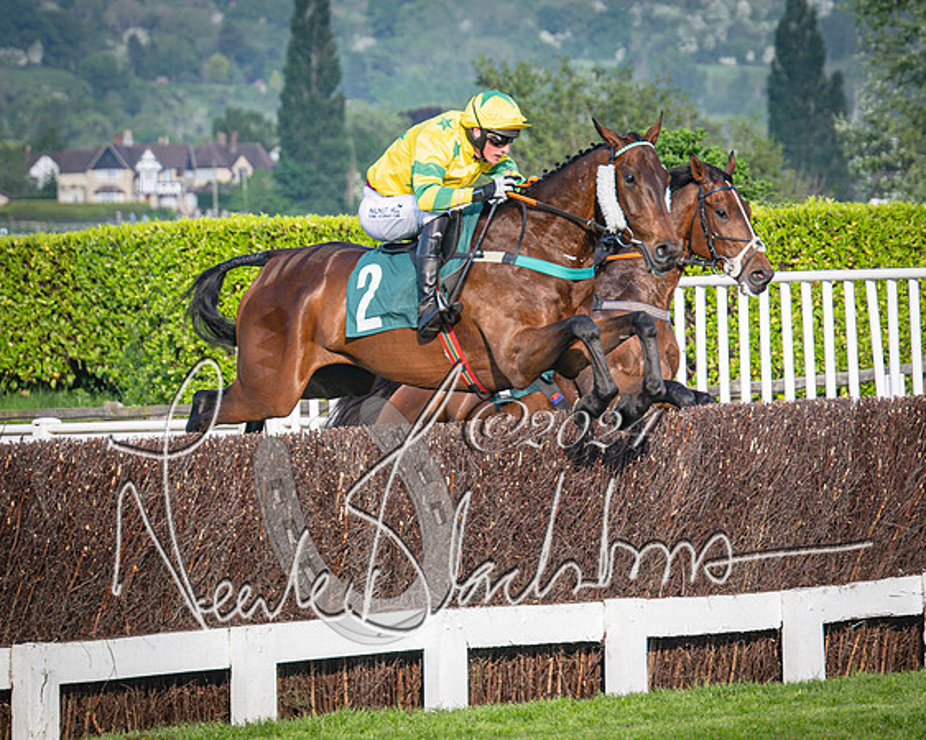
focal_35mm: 308
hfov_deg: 6.3
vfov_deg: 5.0
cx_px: 554
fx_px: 8432
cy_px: 378
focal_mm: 140
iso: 400
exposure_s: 1/2000
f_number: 4
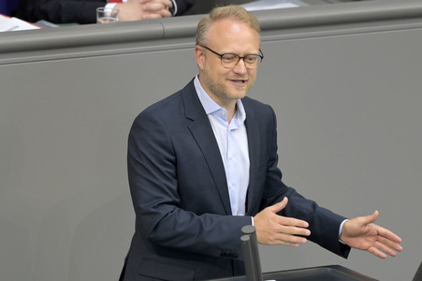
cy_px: 140
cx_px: 211
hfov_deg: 5.4
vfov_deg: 3.6
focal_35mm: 380
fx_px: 4451
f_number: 5.6
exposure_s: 1/400
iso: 8000
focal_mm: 380
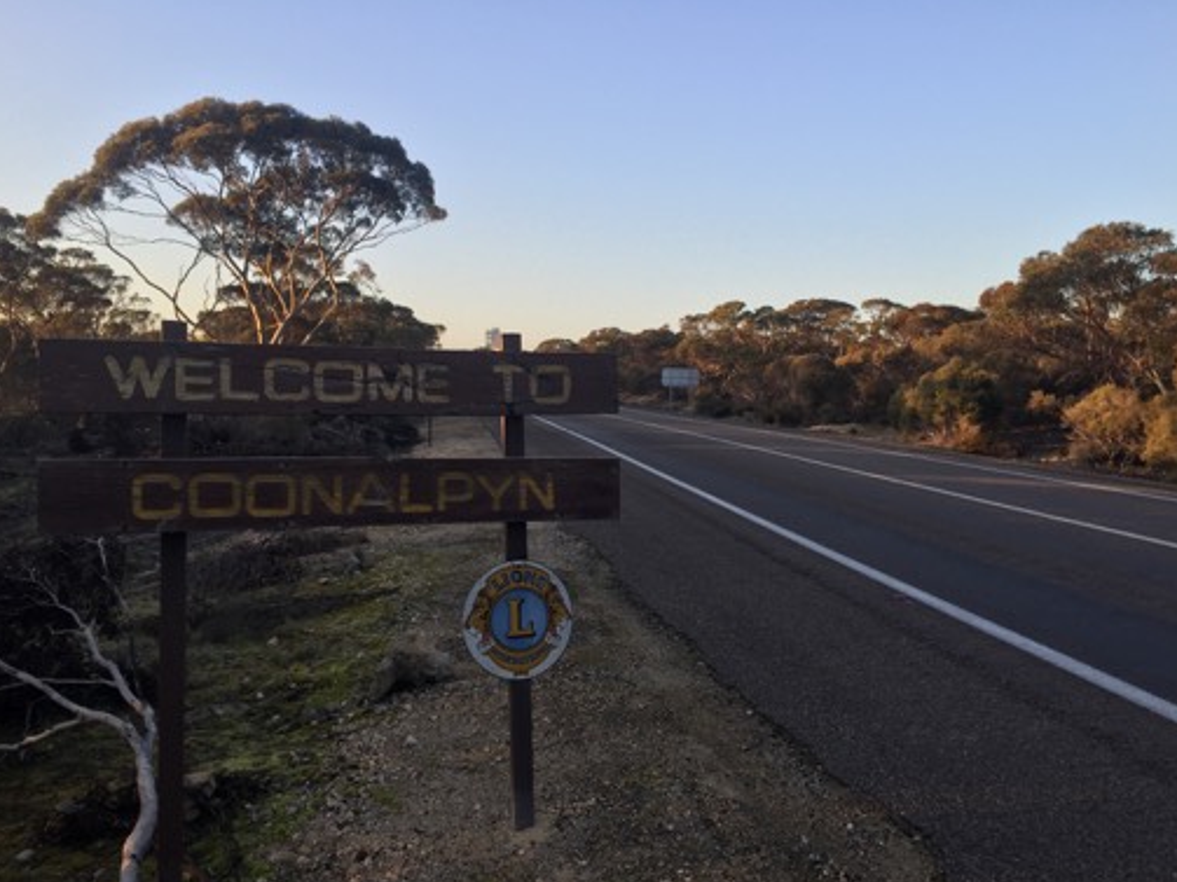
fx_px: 1020
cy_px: 447
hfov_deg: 60.0
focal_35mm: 30
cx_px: 594
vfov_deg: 46.8
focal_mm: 4.15
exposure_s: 1/425
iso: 32
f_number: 2.2
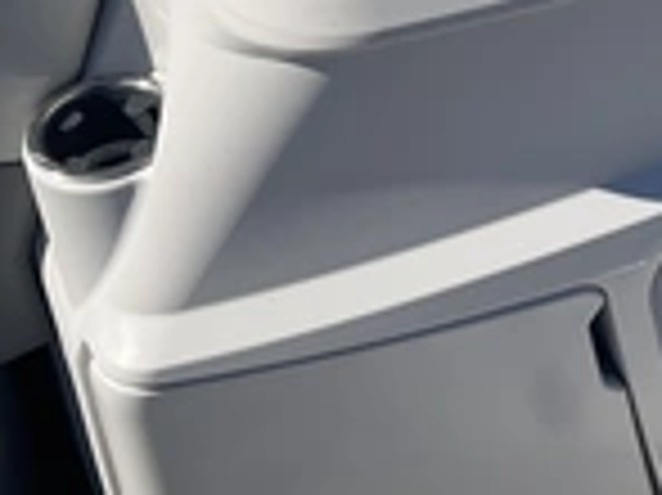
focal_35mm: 79
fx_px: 1510
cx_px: 644
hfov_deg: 23.8
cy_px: -162
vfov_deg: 17.4
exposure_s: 1/1912
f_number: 1.8
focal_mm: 3
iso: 25
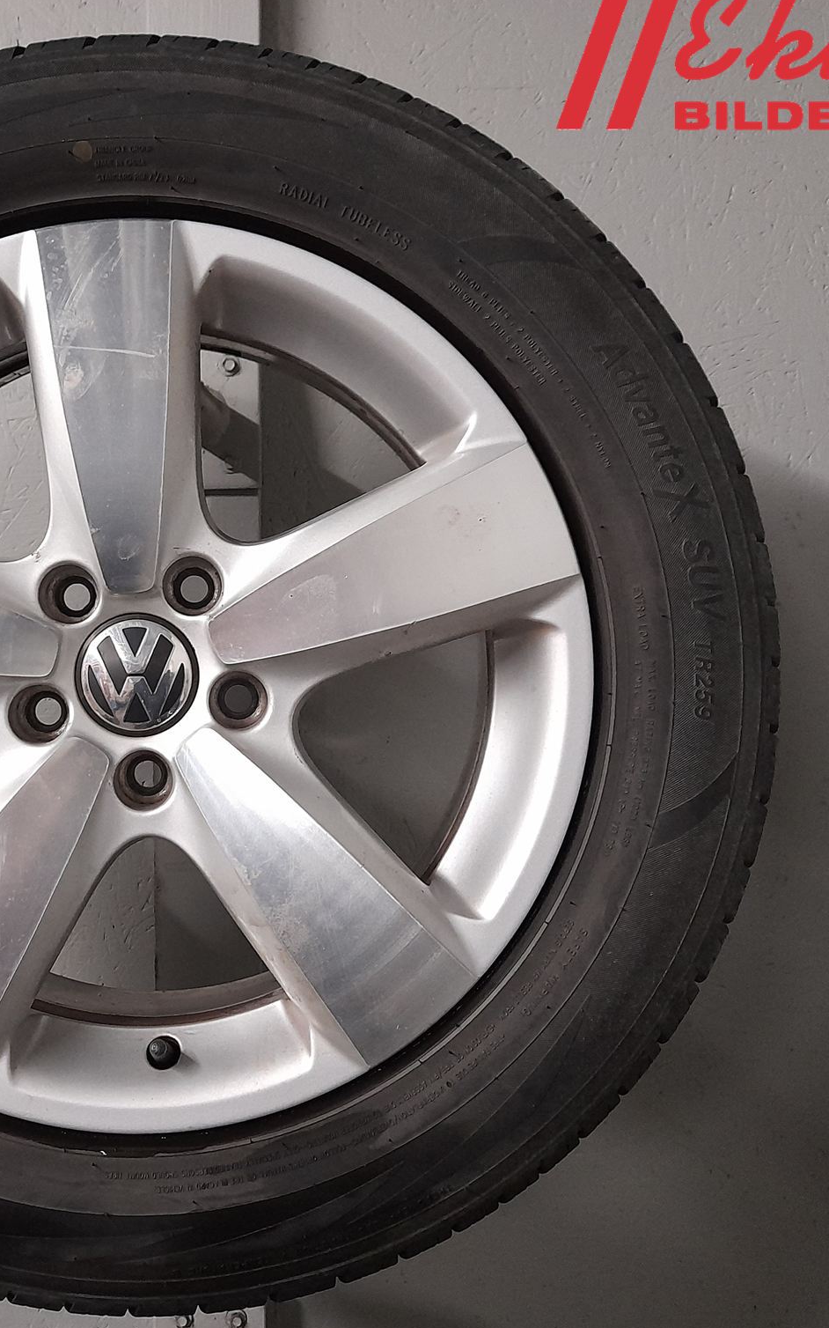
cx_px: 195
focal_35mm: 36
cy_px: 657
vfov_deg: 54.0
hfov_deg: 34.5
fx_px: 1302
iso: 500
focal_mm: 4.6
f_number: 2
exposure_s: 1/33
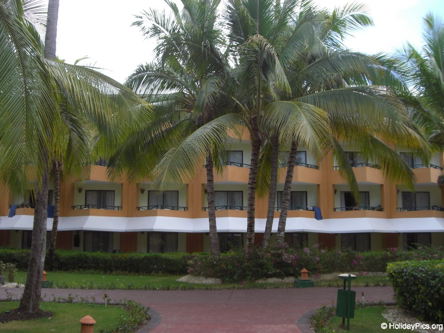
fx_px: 487
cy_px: 166
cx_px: 222
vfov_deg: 37.7
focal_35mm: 38
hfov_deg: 49.0
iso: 64
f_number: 2.7
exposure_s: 1/160
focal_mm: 6.2
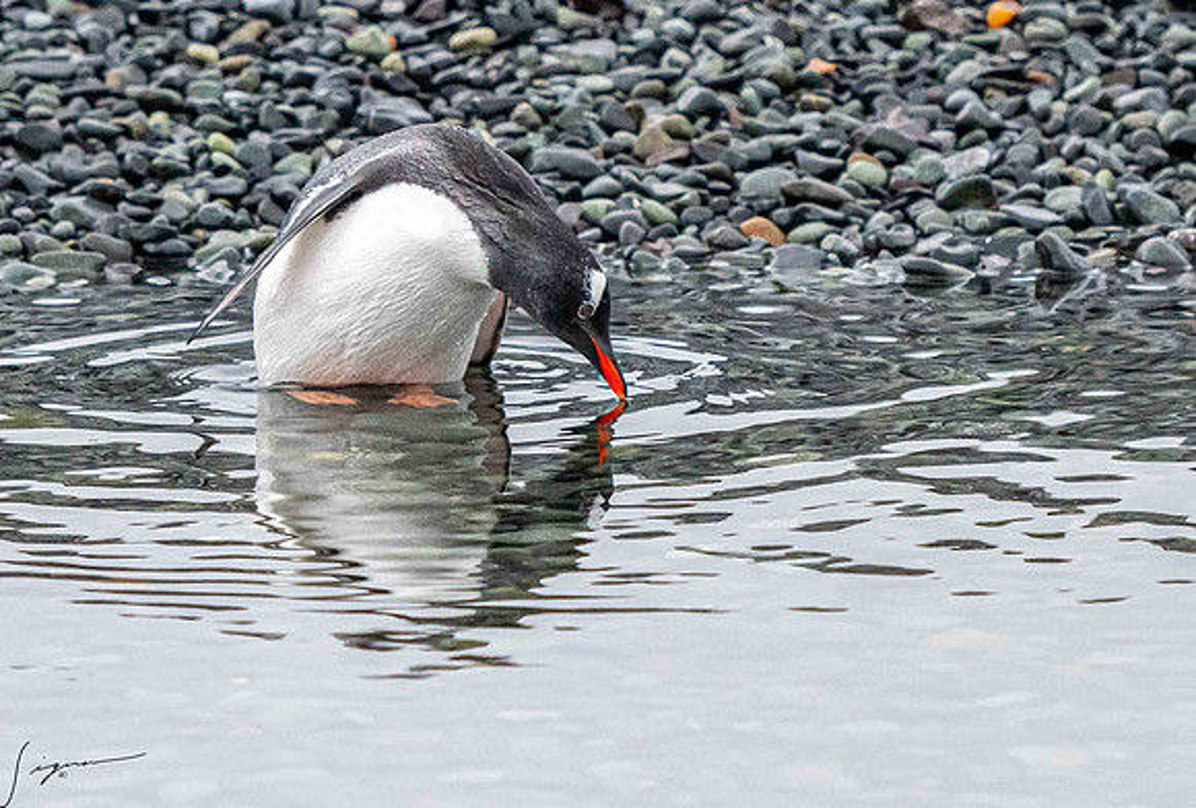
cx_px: 710
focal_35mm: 394
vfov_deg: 3.5
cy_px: 238
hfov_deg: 5.2
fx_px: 13160
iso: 1000
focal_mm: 145
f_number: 4
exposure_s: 1/640
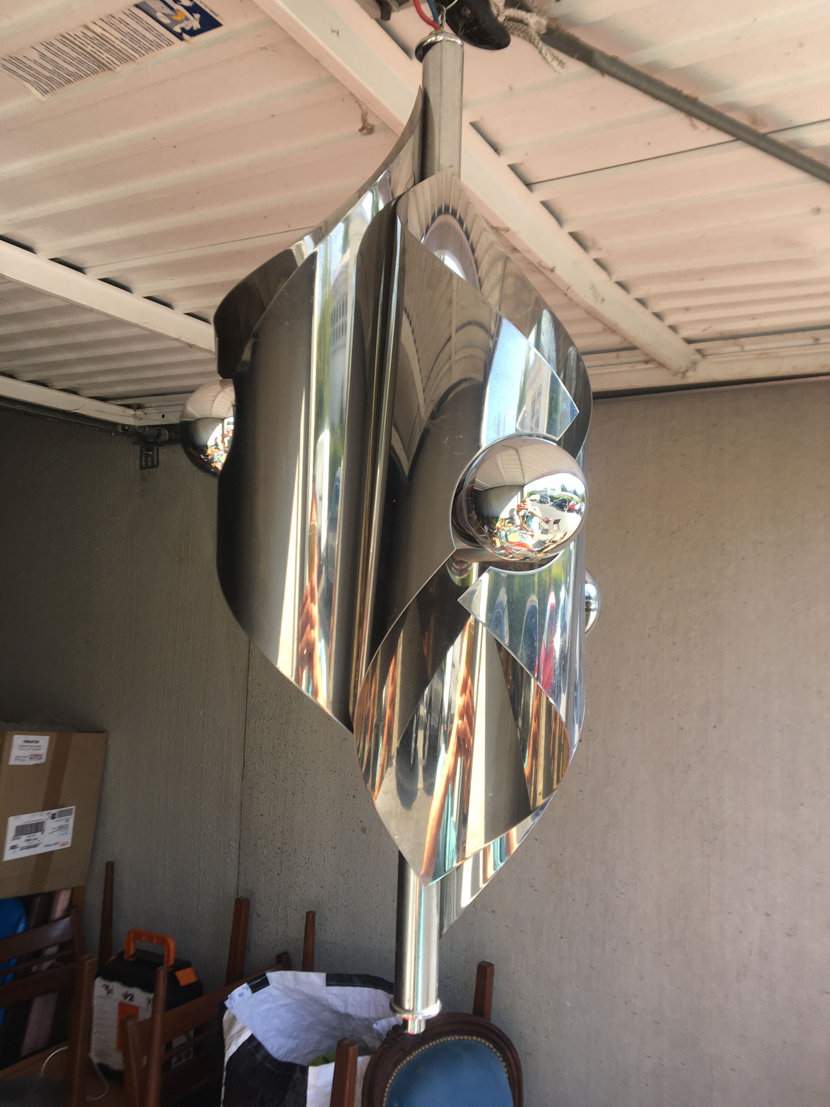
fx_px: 927
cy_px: 554
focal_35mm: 29
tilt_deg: +3.0
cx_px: 415
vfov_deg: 61.7
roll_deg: -1.3
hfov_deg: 48.2
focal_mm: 4.15
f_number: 2.2
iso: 25
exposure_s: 1/237
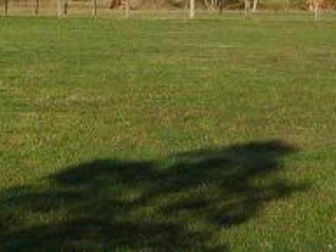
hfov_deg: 12.4
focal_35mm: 155
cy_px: -51
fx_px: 1505
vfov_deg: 9.4
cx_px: -70
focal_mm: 10.2
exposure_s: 1/320
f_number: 5.6
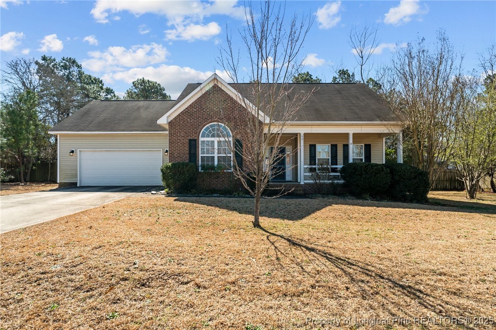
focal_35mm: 20
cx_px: 248
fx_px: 275
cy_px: 165
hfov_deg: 84.0
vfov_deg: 61.9
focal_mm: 20
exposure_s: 1/800
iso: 320
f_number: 7.1
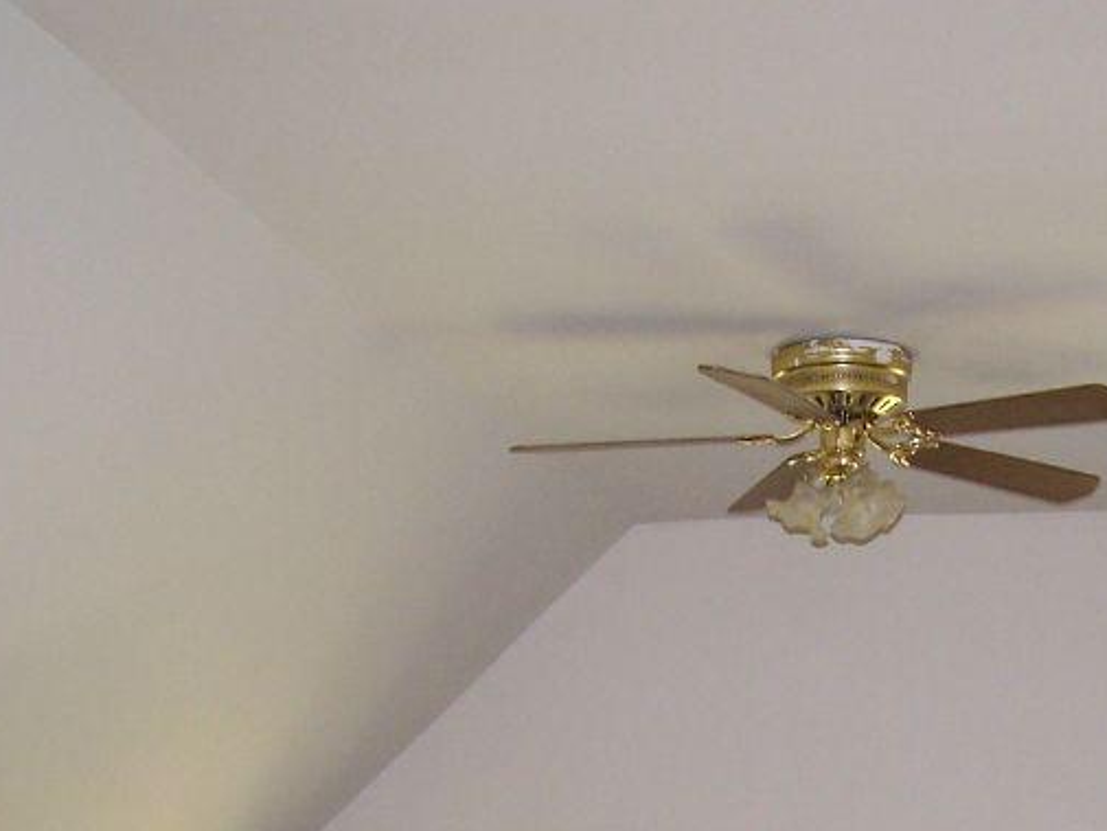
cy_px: 802
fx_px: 2463
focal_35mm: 77
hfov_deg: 24.6
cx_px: 991
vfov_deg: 18.7
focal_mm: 6.3
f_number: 2.8
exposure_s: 1/60
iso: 140
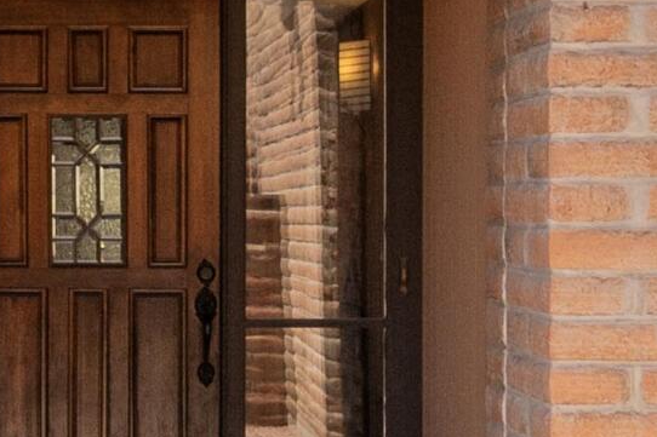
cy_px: 219
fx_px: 1514
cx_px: 82
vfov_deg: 16.4
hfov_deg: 23.9
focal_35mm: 83
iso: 400
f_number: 11
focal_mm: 10
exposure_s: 1/400
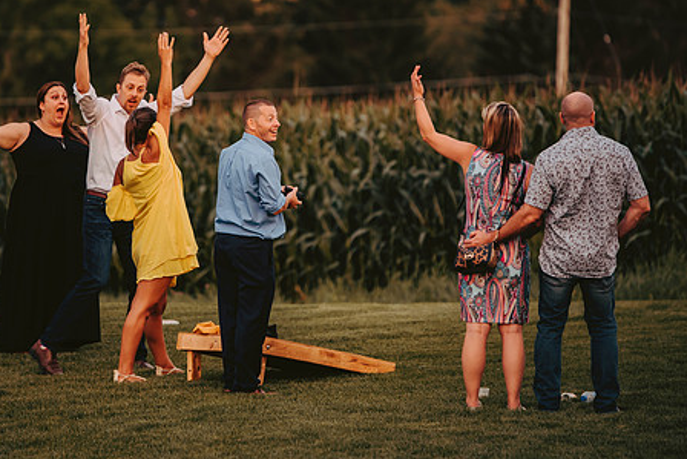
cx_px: 250
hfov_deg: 7.9
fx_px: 4944
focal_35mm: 259
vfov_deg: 5.3
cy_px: 170
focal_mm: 200
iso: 640
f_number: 2.8
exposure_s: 1/100
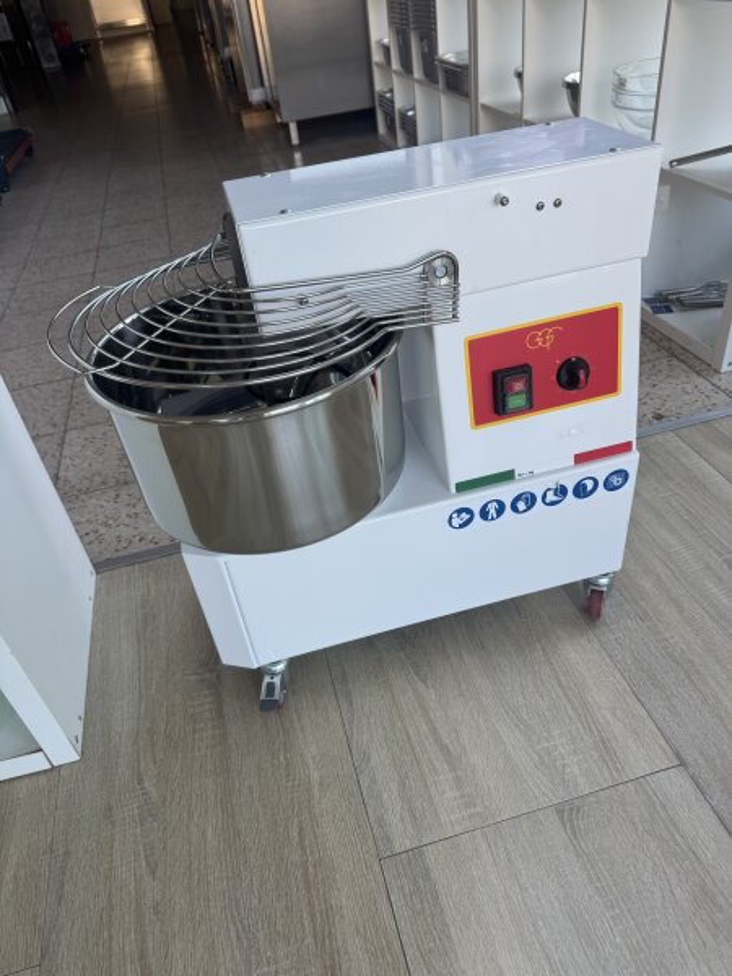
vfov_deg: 71.6
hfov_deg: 56.8
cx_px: 366
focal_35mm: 24
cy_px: 488
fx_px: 677
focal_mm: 6.76
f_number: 1.78
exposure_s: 1/146
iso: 64
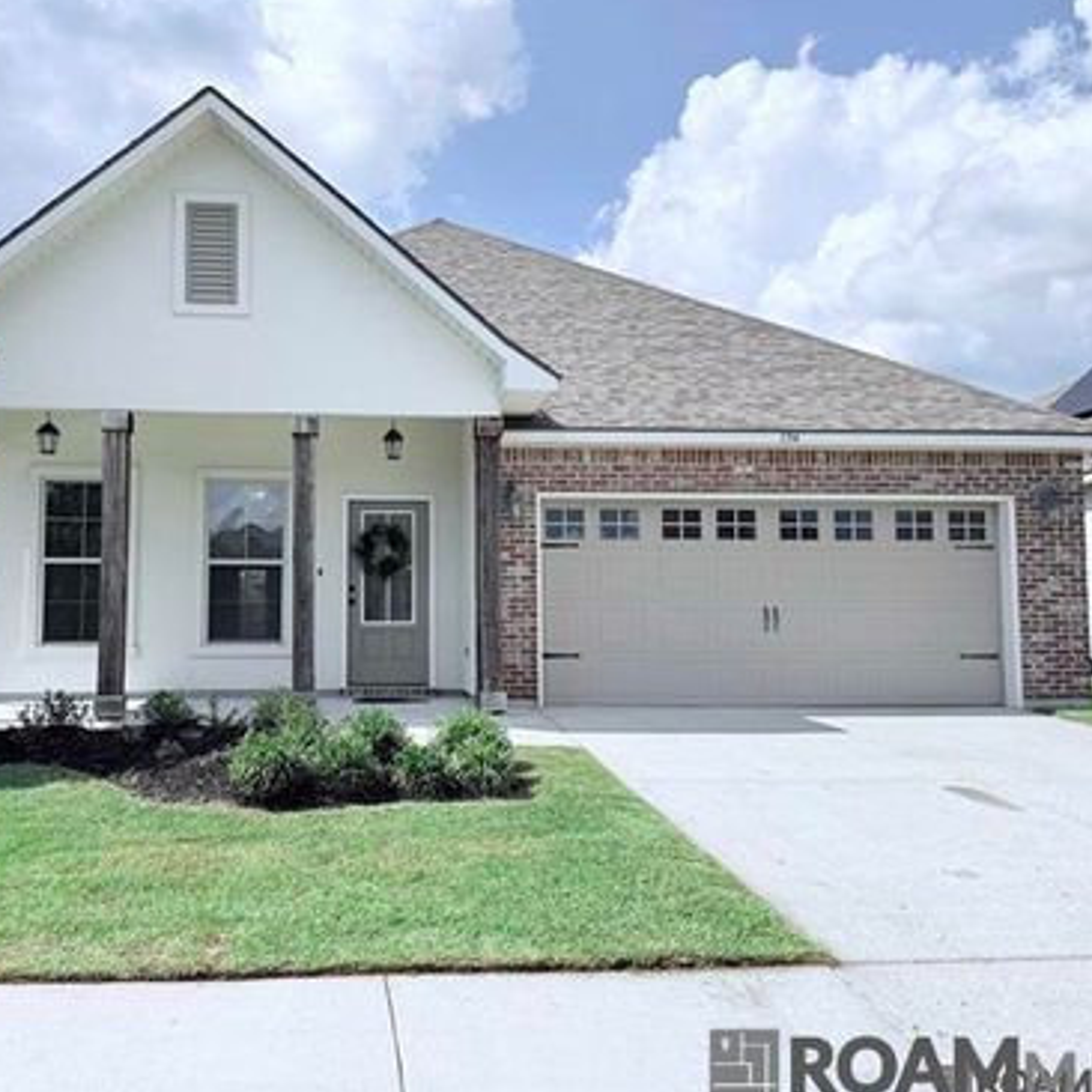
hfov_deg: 55.1
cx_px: 418
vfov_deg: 55.6
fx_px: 1035
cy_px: 539
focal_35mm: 29
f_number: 1.78
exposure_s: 1/4673
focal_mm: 6.76
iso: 100
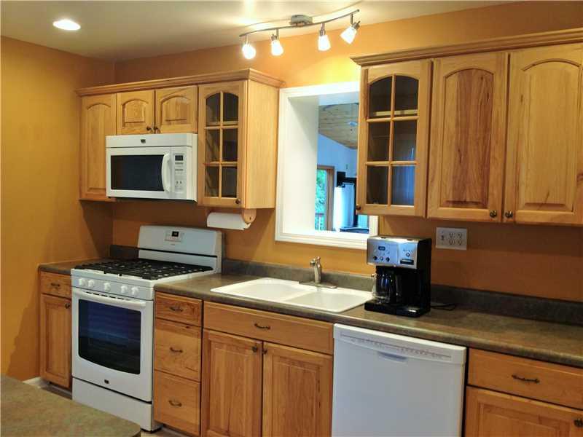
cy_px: 218
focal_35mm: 35
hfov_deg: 52.6
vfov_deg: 40.7
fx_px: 589
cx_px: 292
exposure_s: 1/20
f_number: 2.4
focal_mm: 4.28
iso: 64
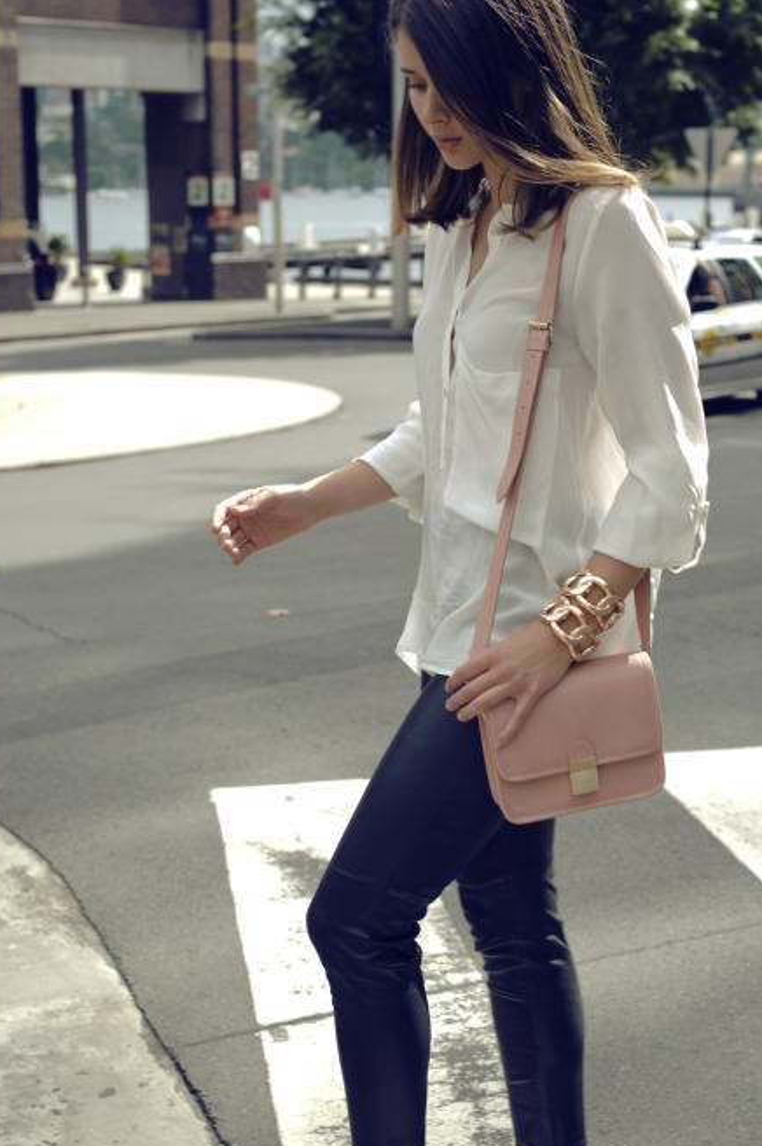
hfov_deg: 22.2
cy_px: 695
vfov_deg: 32.8
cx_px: 446
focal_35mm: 61
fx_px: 1941
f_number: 5
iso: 100
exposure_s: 1/400
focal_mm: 50
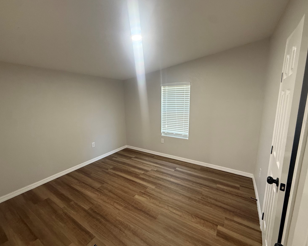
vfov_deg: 84.0
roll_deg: +0.2
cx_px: 155
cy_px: 122
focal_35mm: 15
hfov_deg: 96.8
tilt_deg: -9.3
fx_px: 137
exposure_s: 1/60
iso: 320
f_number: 2.2
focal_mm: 2.22
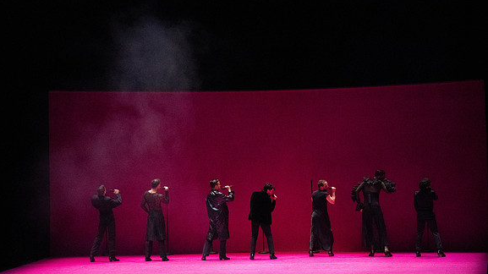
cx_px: 244
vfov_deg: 8.8
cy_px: 161
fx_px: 1772
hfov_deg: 15.7
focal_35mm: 137
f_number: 9
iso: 25600
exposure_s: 1/400
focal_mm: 130
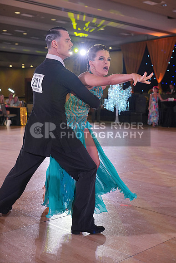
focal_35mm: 50
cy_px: 132
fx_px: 366
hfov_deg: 27.0
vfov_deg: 39.6
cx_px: 88
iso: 2000
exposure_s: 1/500
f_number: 4
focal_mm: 50
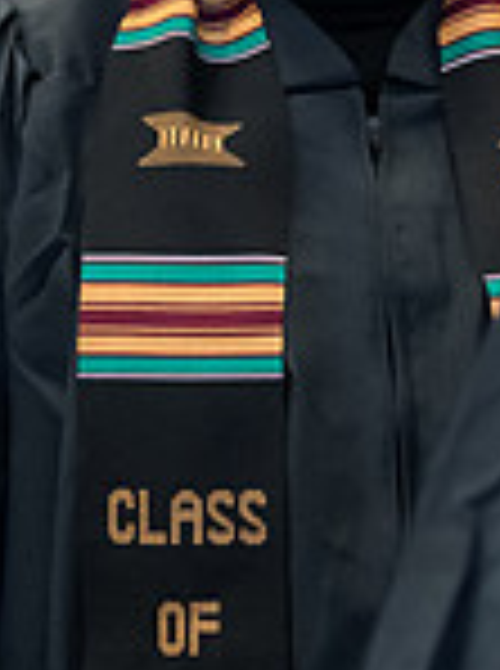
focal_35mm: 383
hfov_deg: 3.9
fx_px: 7408
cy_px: 16
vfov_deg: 5.2
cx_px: 284
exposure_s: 1/200
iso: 1600
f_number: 3.5
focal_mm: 102
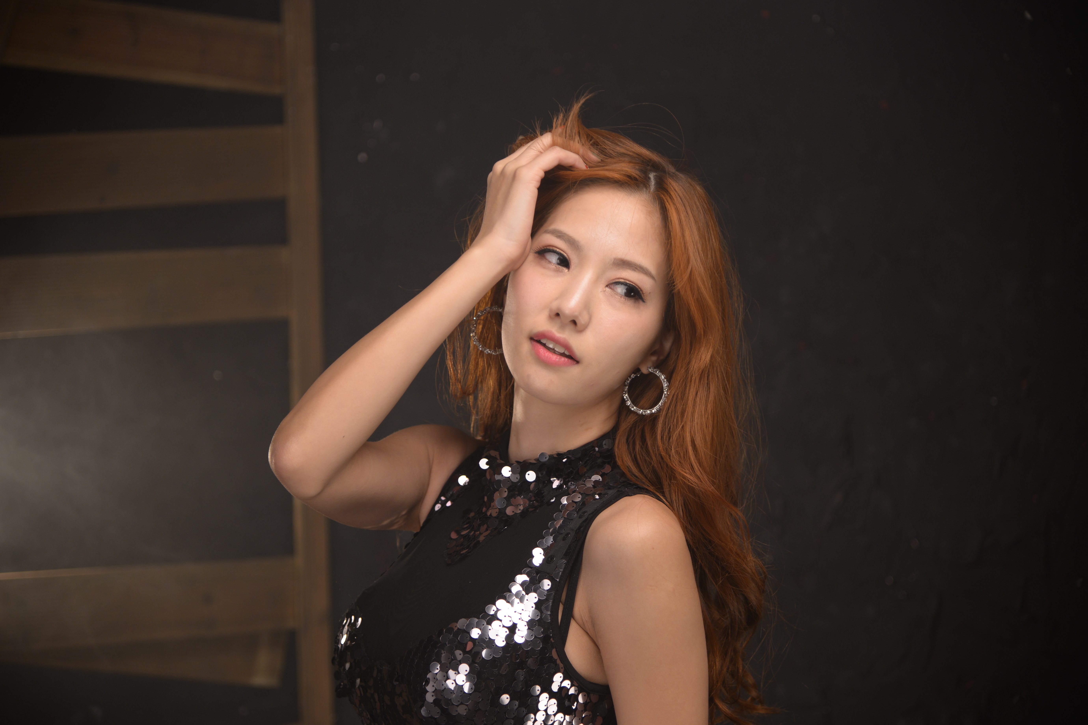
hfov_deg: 20.4
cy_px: 362
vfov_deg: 13.7
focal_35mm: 100
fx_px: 3022
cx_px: 544
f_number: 4
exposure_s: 1/160
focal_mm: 100
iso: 320
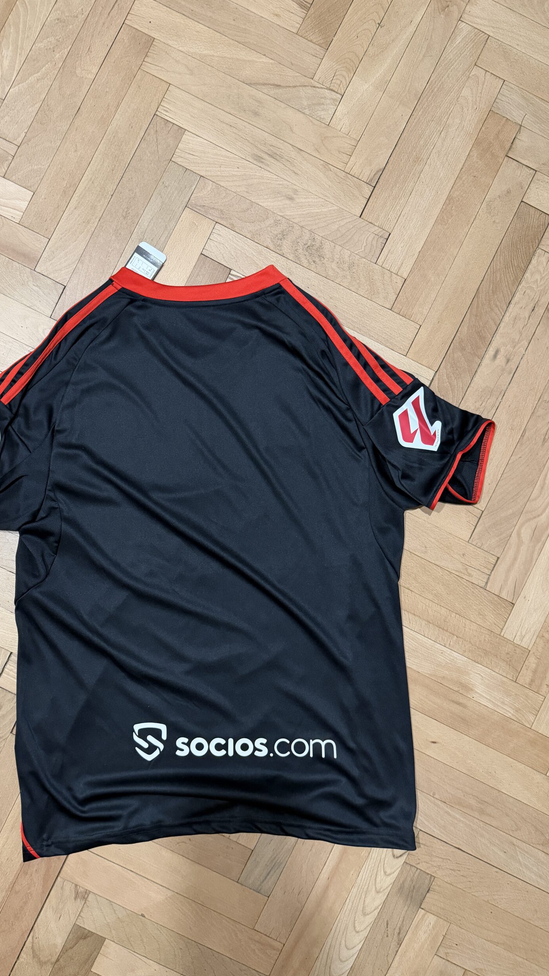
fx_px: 699
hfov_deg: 42.6
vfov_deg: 69.8
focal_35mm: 27
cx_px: 210
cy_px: 502
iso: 500
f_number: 1.78
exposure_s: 1/60
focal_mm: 6.76
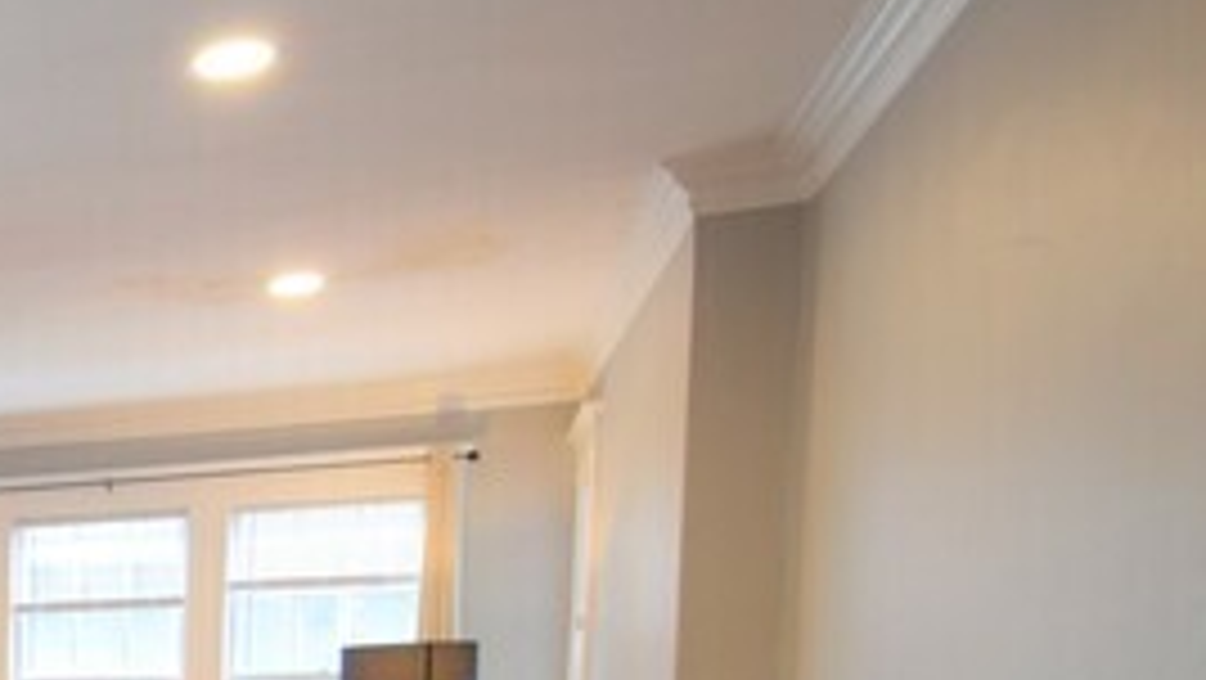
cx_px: -432
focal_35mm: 44
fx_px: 1408
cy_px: 820
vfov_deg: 24.5
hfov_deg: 32.3
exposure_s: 1/60
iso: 640
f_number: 4
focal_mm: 10
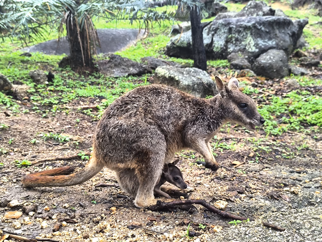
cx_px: 161
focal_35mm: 35
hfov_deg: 52.6
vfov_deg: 40.7
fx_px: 326
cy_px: 121
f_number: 1.65
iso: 100
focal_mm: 6.14
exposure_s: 1/100
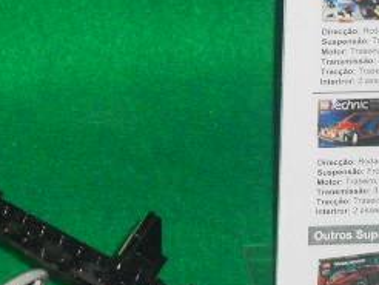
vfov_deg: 4.0
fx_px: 4055
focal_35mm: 370
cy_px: 382
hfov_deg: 5.3
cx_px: -136
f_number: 5.5
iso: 200
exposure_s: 1/60
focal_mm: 15.7
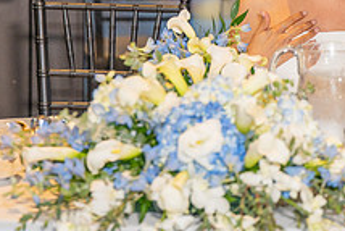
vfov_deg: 7.2
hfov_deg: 10.8
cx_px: 126
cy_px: -64
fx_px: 1822
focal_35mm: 190
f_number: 2.8
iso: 1000
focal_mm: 70
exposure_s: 1/125
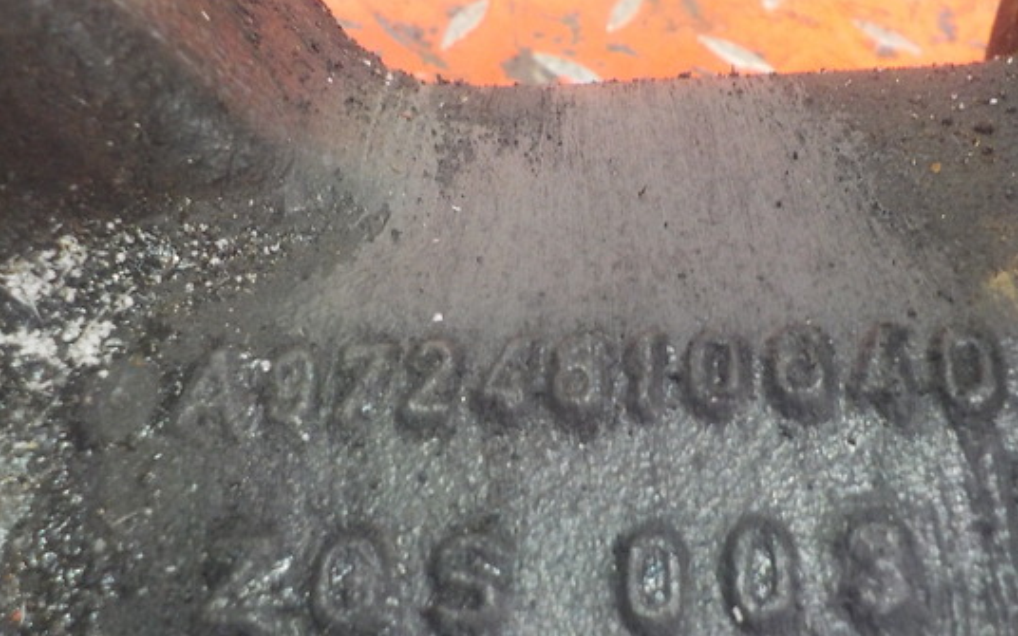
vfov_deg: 33.5
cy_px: 363
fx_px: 1054
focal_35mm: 38
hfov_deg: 51.4
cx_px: 575
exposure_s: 1/10
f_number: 3.3
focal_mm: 4.1
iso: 400
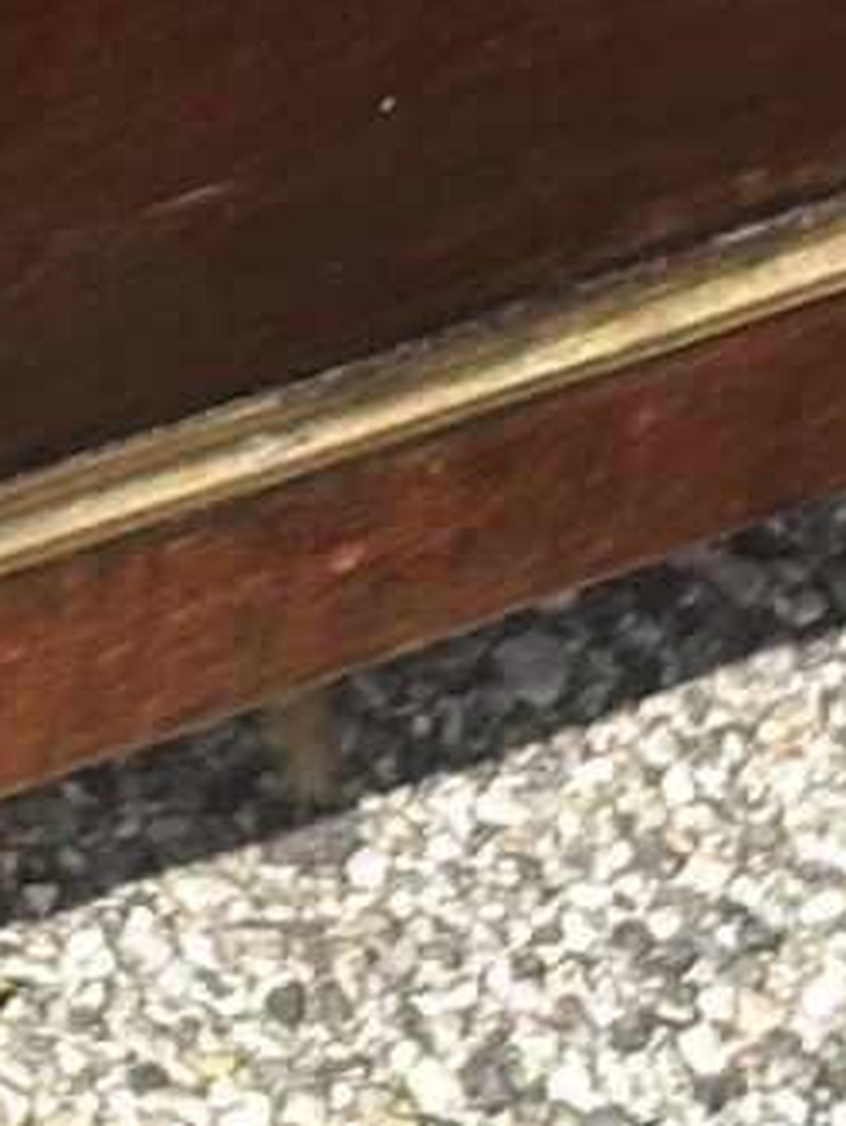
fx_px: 13026
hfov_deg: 3.7
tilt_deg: -28.1
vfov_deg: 4.8
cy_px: -1691
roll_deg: -6.1
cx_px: -362
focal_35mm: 400
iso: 32
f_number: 1.6
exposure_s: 1/887
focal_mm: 5.96
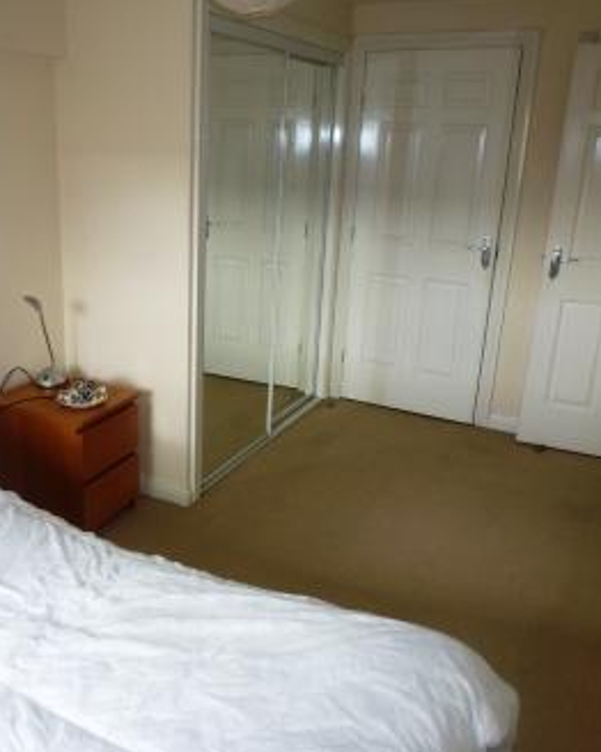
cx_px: 211
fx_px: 712
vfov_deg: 55.7
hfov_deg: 45.2
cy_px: 381
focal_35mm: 32
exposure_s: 1/60
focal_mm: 4.3
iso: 160
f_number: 3.3
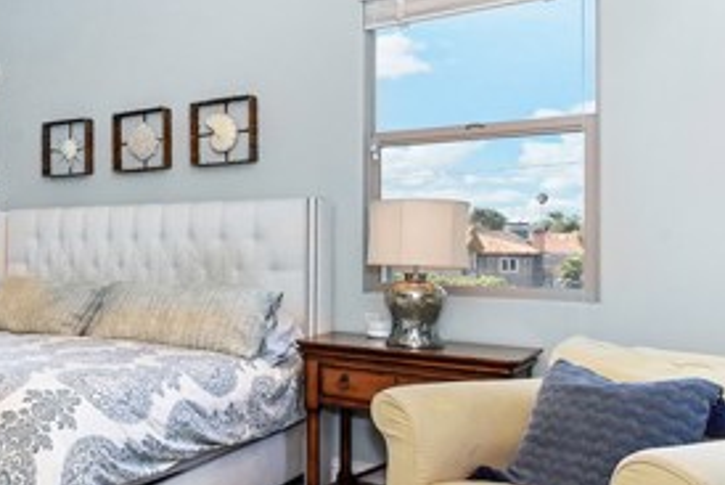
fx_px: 705
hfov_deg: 44.4
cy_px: 262
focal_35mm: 35
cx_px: -32
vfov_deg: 37.9
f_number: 20
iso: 1000
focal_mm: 10
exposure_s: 1/250
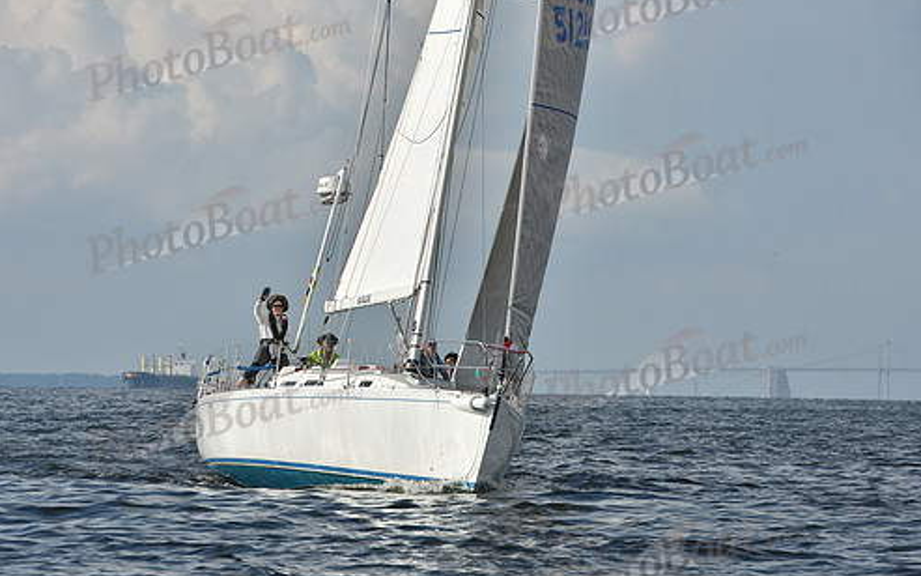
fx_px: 5873
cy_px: 296
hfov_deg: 9.0
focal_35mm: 234
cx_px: 448
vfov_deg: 5.6
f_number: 9
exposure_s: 1/1250
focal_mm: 195
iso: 250
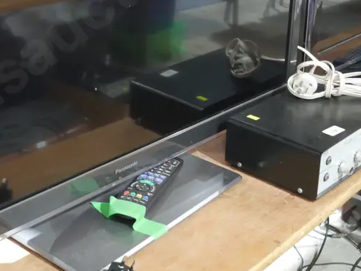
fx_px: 647
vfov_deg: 23.1
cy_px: 30
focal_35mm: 62
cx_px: 72
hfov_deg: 30.4
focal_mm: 15
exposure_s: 1/60
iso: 2500
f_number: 3.6
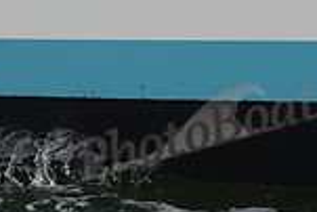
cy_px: -167
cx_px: -29
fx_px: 2371
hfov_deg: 7.6
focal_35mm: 269
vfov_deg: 5.1
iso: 400
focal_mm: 70
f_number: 5.6
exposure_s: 1/800
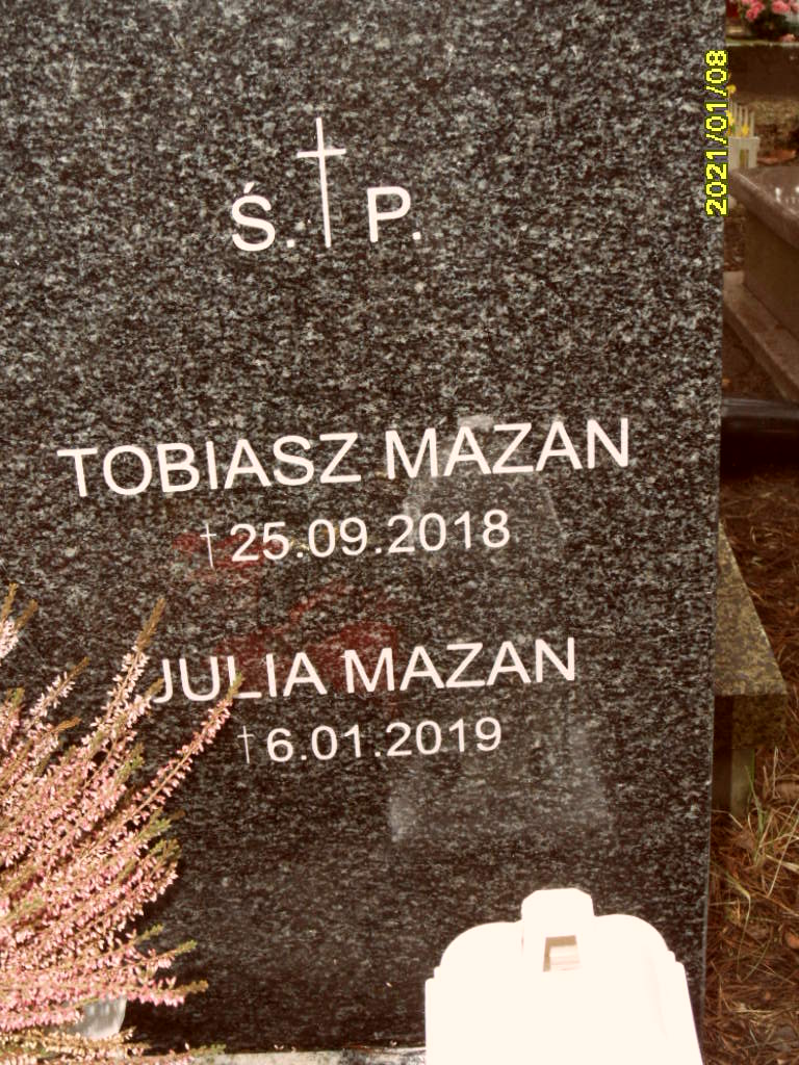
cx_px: 400
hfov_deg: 29.1
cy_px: 532
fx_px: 1539
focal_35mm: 50
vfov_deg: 38.2
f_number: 3.8
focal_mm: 8.2
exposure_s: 1/45
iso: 200
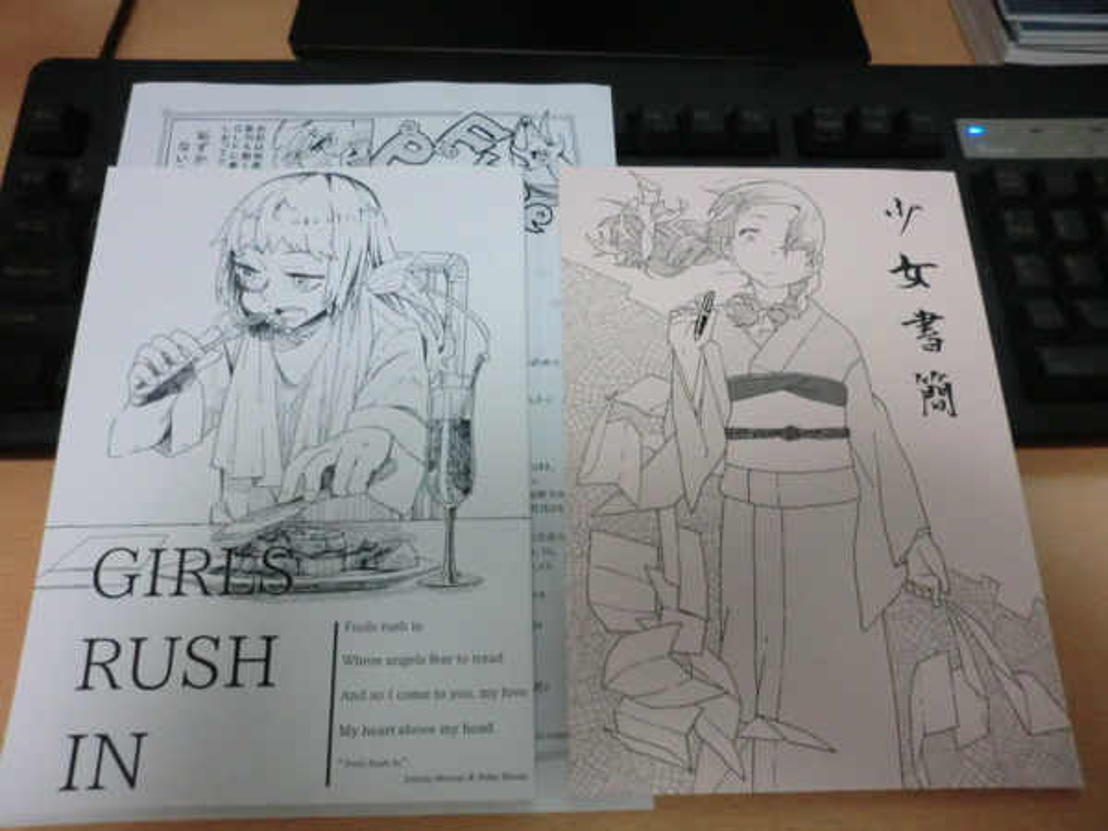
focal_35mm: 27
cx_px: 554
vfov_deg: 51.4
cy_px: 416
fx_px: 864
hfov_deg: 65.3
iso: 500
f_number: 3.2
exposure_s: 1/60
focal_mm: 4.9
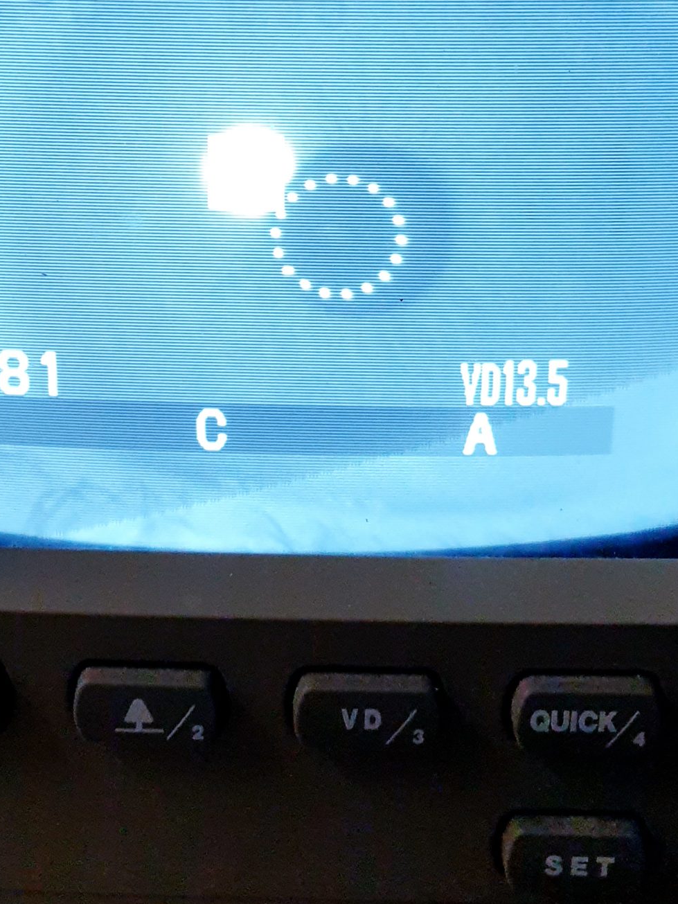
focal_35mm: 51
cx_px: 271
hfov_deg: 28.5
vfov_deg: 35.5
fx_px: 1332
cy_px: 108
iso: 400
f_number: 2.4
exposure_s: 1/50
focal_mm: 4.3
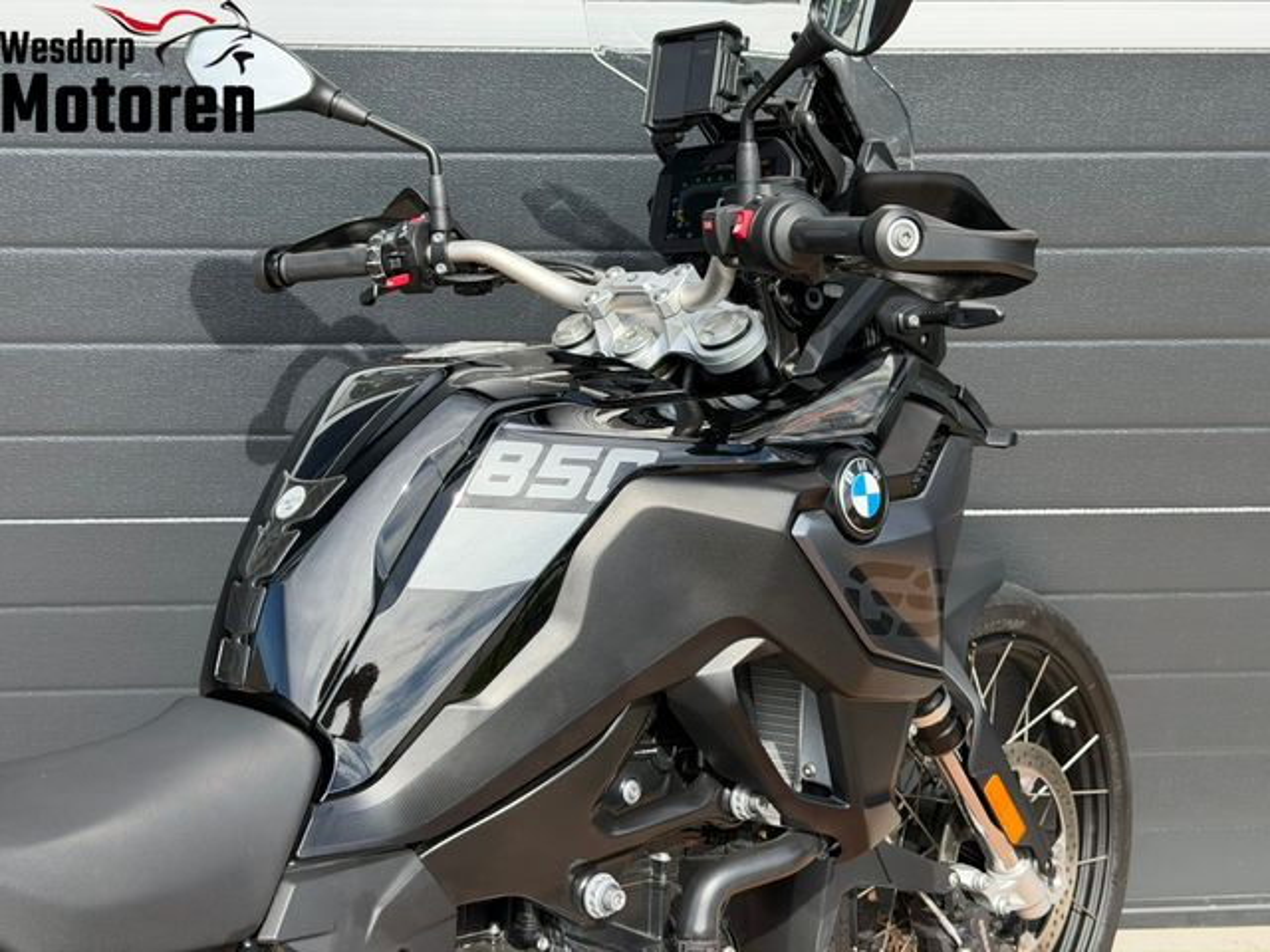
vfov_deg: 30.3
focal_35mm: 48
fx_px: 1761
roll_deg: +0.5
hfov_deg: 39.7
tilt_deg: -22.2
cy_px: 476
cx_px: 635
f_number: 1.78
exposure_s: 1/1543
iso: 100
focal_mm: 6.76
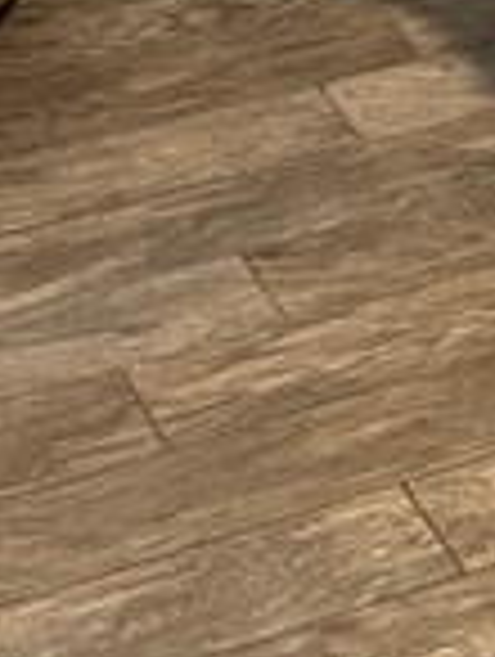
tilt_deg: -12.5
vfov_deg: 9.9
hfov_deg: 7.5
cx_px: 1292
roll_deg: +0.7
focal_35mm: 182
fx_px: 3460
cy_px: -752
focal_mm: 4.2
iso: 400
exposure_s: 1/60
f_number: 1.6
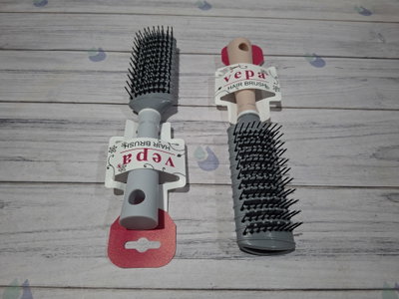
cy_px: 150
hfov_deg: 73.9
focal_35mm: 23
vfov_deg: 58.9
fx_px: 265
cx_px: 200
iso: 320
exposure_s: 1/60
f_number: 1.8
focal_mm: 5.54
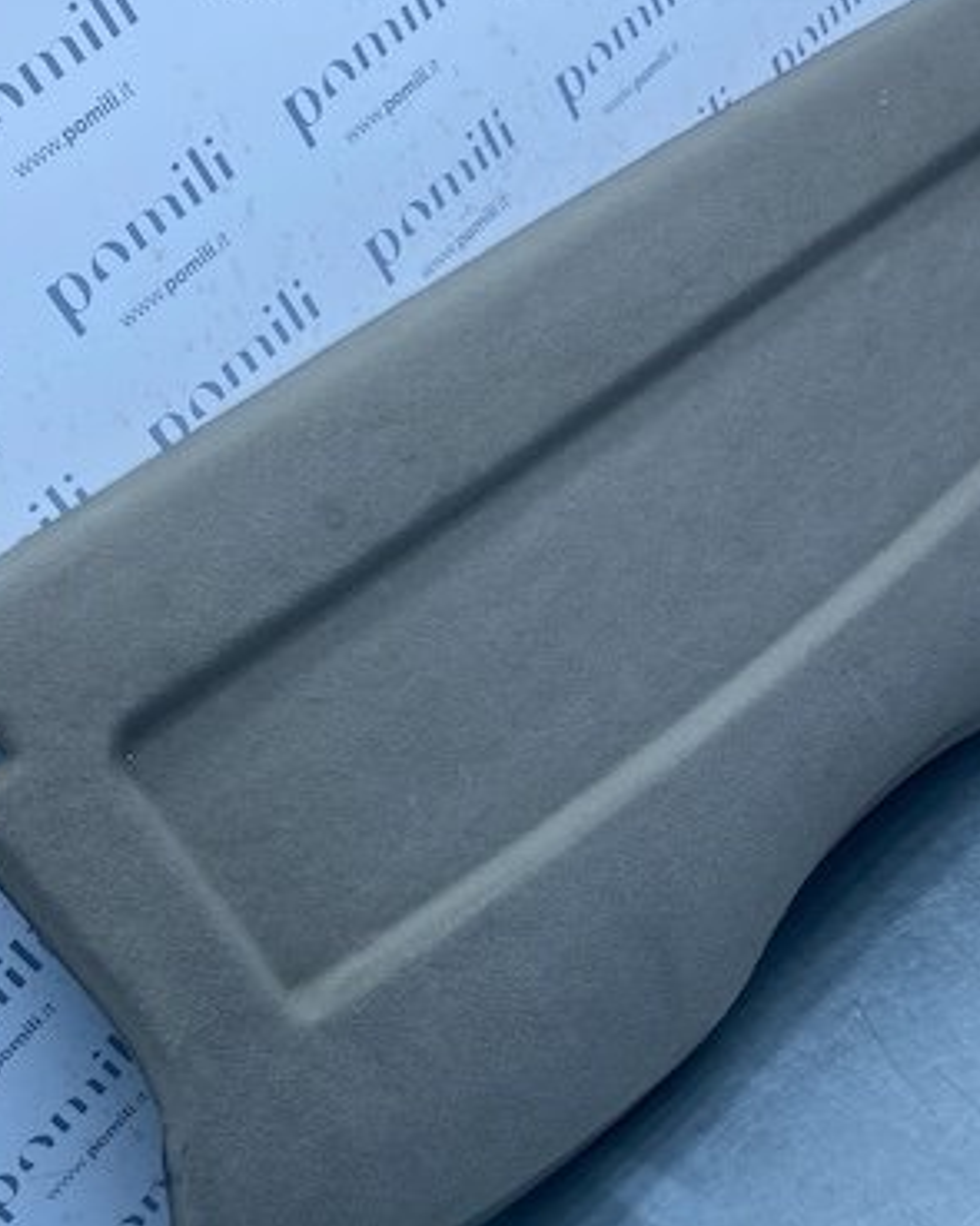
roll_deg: +18.5
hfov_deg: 34.0
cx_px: 591
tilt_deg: -30.1
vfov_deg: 41.9
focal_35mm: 44
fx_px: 1596
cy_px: 724
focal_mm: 4.25
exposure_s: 1/1007
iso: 32
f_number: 1.8
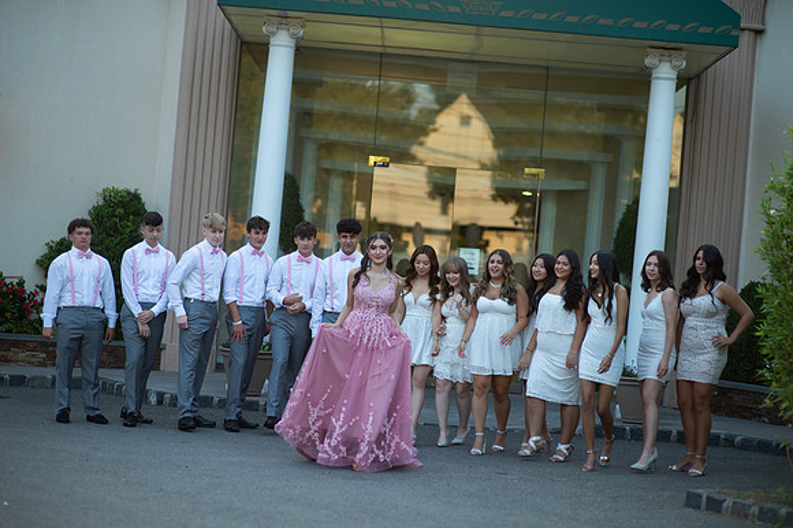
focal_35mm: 85
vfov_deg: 16.1
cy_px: 264
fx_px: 1871
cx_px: 396
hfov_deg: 23.9
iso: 250
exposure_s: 1/1000
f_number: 2
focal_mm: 85
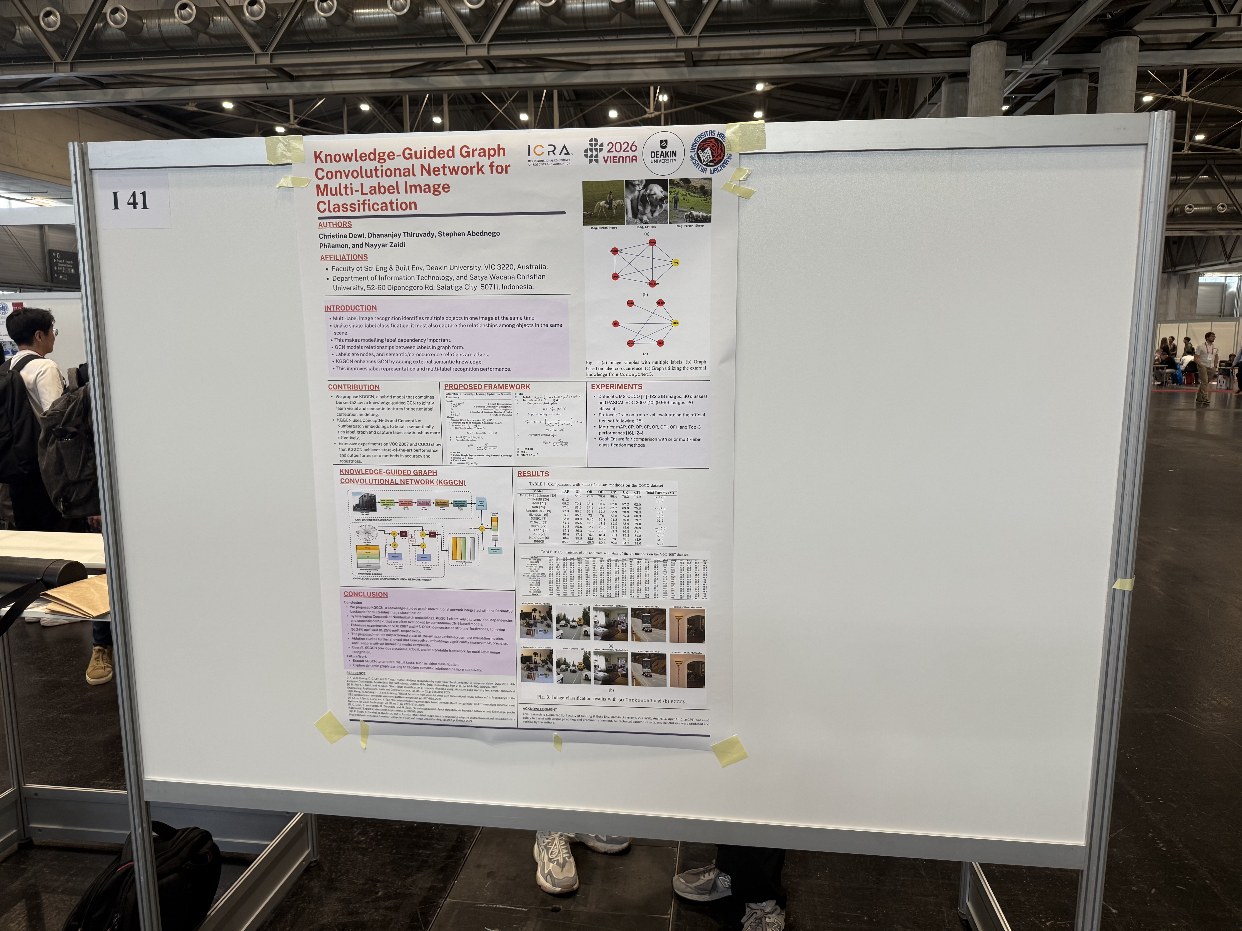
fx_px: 861
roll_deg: -0.4
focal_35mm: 24
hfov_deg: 71.6
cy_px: 466
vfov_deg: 56.8
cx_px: 621
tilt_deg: -8.8
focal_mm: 6.76
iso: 125
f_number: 1.78
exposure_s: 1/121
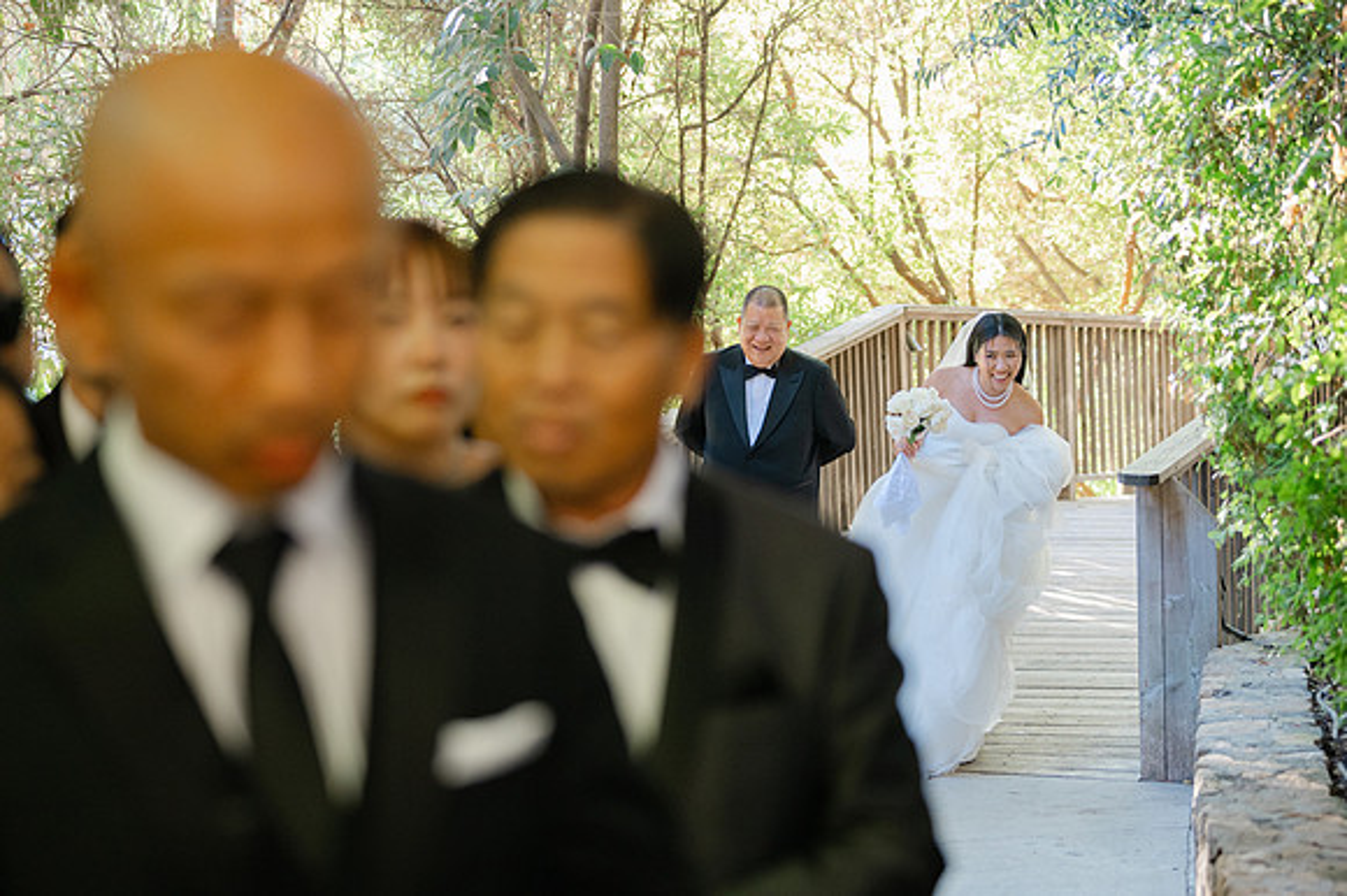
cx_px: 674
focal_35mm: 75
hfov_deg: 27.0
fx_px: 2805
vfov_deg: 18.2
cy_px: 448
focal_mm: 50
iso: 400
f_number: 1.8
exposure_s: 1/100
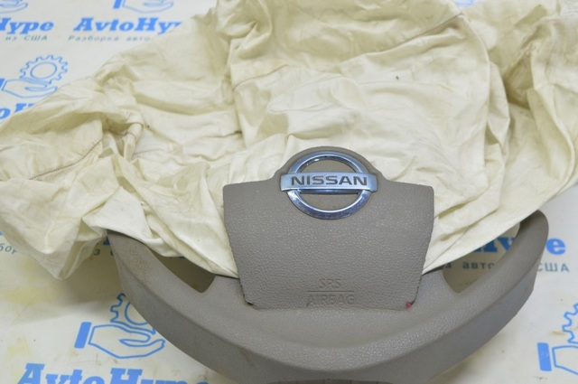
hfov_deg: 41.2
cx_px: 289
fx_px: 770
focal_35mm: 48
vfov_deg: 28.0
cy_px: 192
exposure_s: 1/20
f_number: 5.6
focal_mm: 32
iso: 400
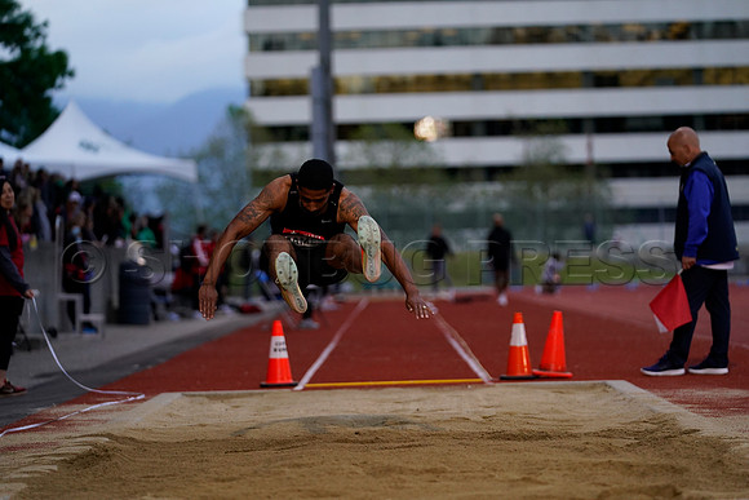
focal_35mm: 142
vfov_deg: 9.7
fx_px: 2955
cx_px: 374
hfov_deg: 14.4
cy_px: 250
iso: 2000
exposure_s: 1/1600
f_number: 2.8
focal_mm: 142
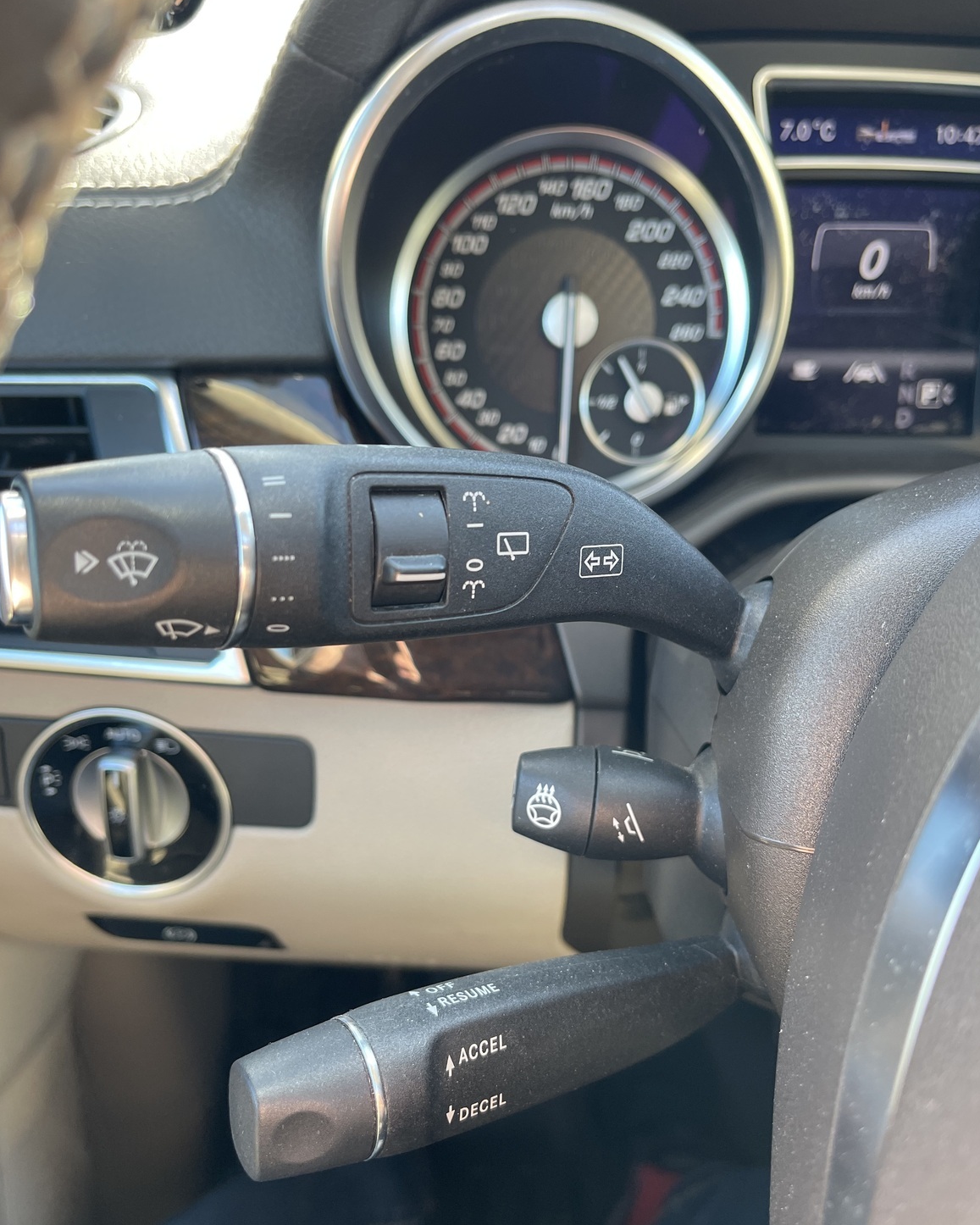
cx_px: 495
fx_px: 979
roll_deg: -0.8
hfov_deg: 53.2
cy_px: 643
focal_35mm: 27
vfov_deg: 64.0
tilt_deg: -34.4
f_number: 1.6
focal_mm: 5.1
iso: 100
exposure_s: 1/121
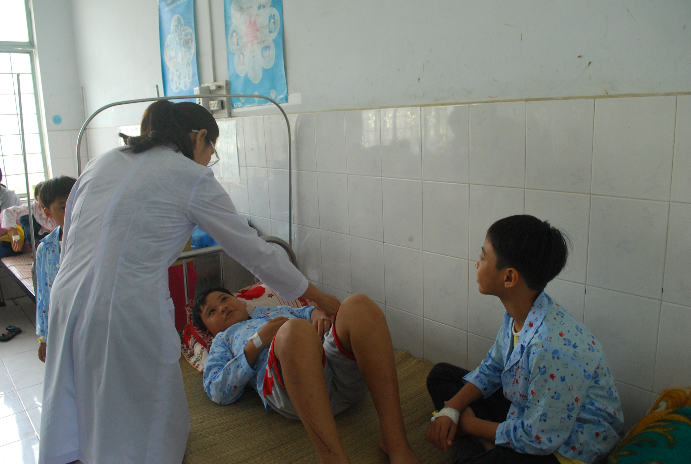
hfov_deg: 67.3
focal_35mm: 27
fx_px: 519
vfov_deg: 48.1
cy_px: 232
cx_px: 346
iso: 800
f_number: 5.6
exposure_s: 1/30
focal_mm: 18
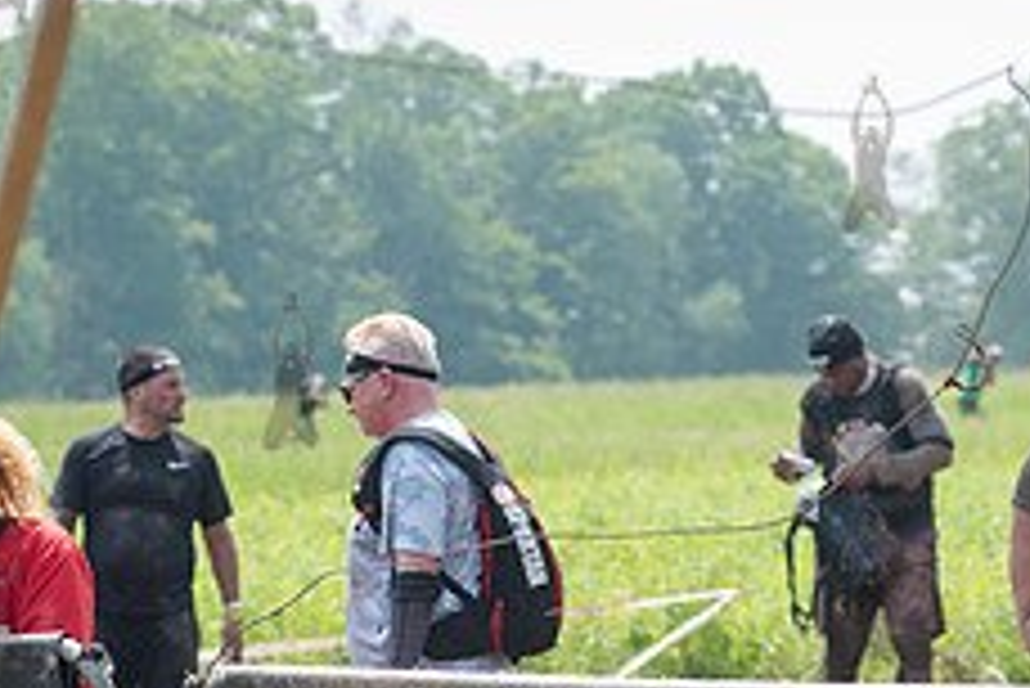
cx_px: 868
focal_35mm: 203
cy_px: 587
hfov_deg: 10.1
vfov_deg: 6.8
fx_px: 5812
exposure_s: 1/1600
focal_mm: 80
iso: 400
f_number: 4
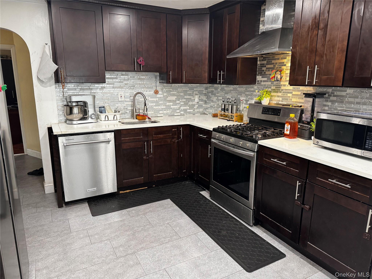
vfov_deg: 56.8
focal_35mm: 24
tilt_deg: -12.8
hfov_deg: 71.6
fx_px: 258
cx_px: 186
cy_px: 140
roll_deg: -0.6
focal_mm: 6.76
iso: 250
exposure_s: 1/60
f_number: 1.78
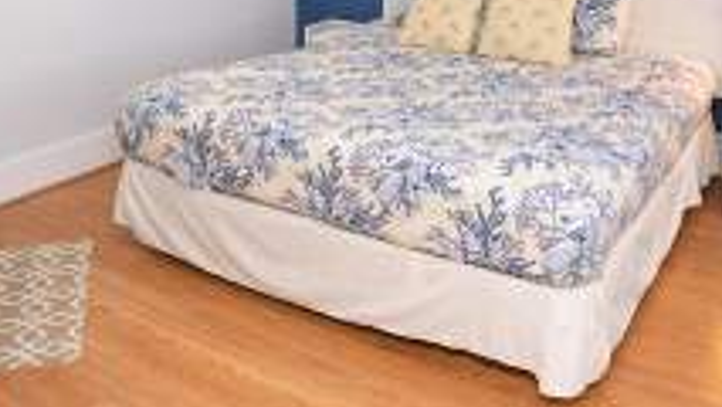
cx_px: 454
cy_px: -31
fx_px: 747
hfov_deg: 51.0
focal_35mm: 39
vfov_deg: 28.0
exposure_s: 1/160
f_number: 4
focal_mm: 16.5
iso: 400
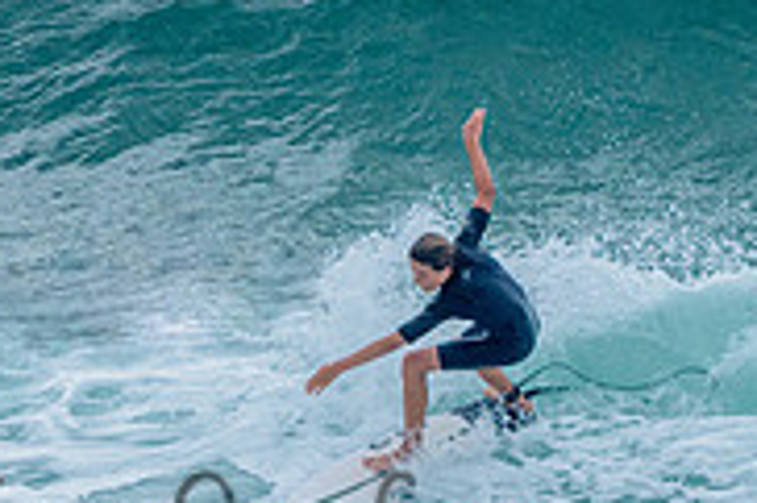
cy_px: 415
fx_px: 32878
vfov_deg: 0.9
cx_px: 363
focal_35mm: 1565
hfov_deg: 1.3
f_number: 8
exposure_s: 1/1600
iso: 500
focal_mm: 400
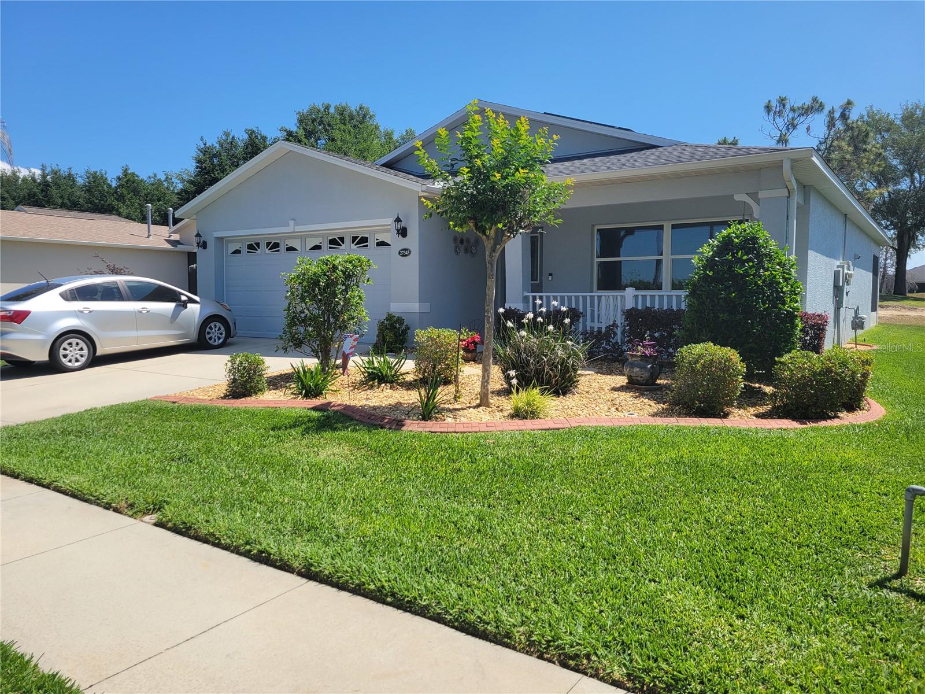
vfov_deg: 53.1
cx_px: 462
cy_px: 347
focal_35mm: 26
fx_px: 695
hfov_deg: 67.3
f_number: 1.8
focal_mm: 5.4
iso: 40
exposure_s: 1/2365
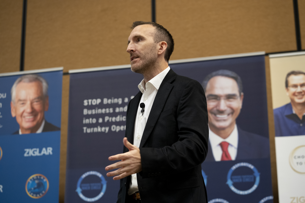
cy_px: 102
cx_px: 152
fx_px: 720
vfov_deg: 16.1
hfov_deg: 23.9
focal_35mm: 85
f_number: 3.5
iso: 4000
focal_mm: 85
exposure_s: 1/125
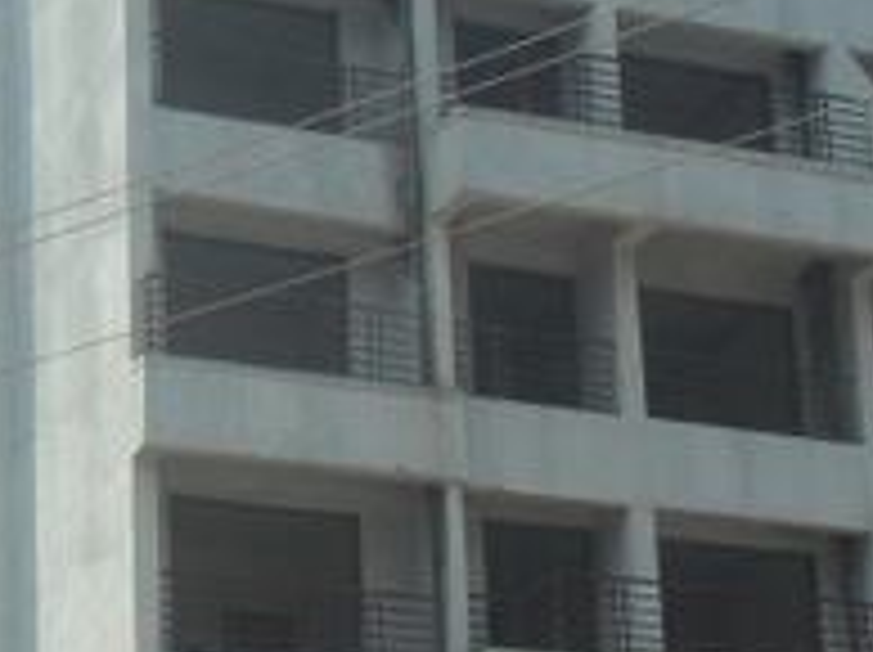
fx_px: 3325
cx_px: 324
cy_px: 656
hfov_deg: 14.9
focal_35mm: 132
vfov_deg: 11.1
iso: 100
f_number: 9.4
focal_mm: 5.7
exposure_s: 1/180
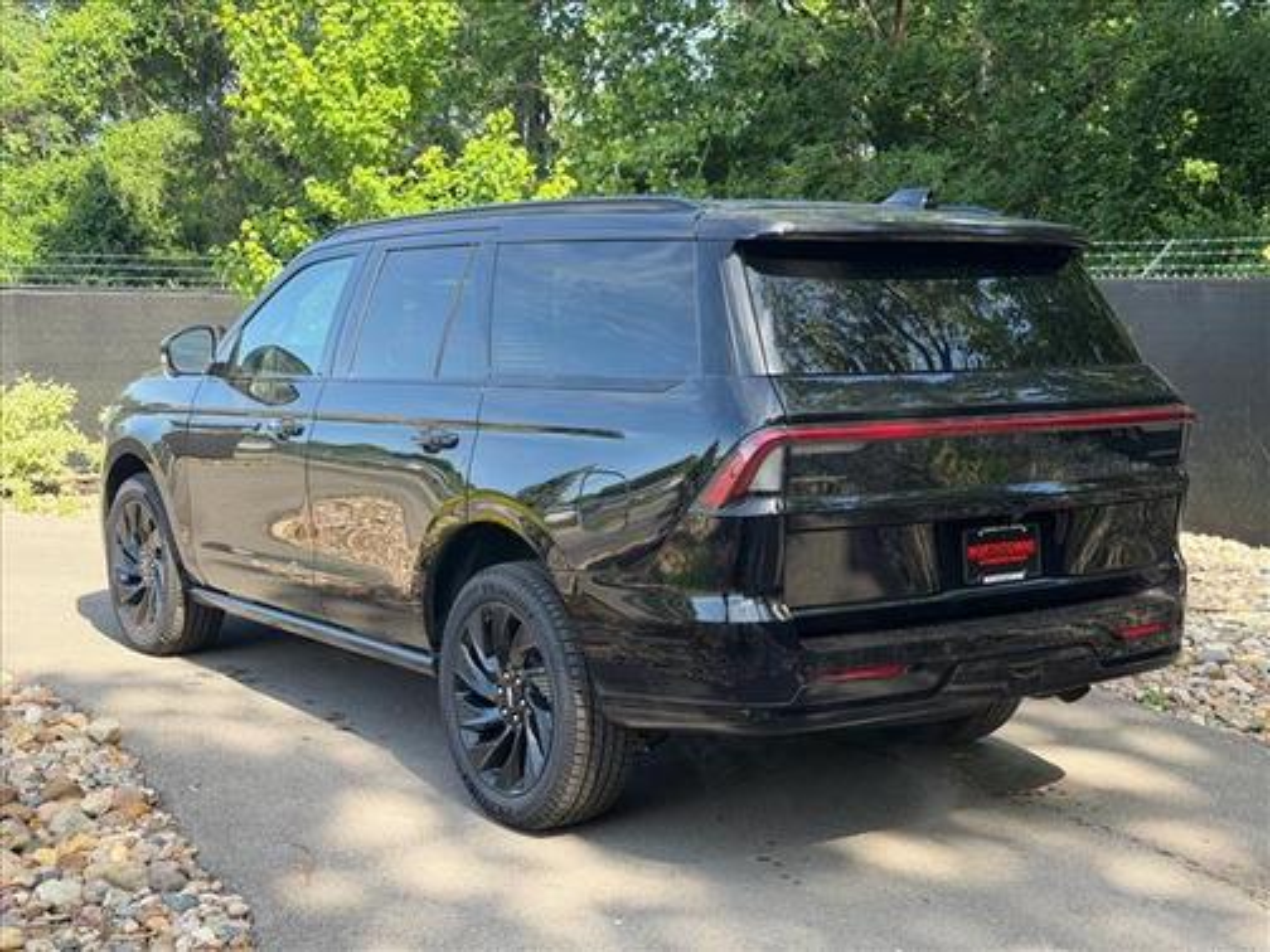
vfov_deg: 30.3
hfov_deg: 39.7
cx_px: 635
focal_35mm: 48
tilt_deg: -7.5
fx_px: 1761
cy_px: 476
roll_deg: +0.0
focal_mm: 6.76
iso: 80
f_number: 1.78
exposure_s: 1/641
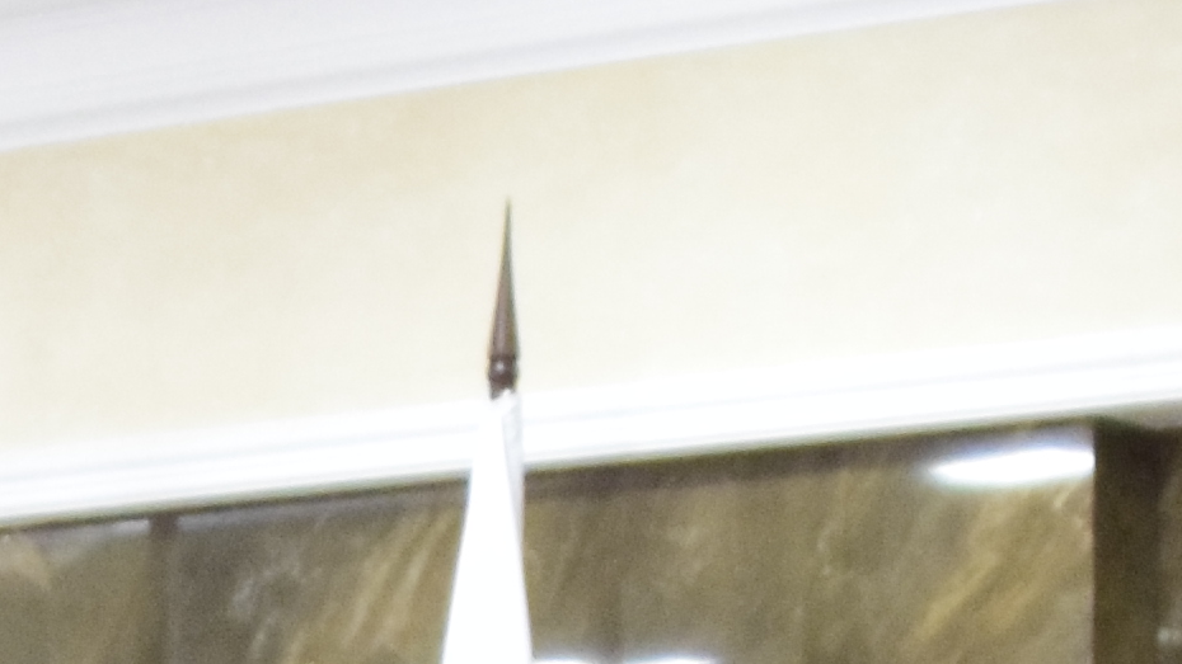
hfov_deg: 8.5
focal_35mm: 253
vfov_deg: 4.7
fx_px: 7941
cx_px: 165
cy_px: 1424
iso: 3200
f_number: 4
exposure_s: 1/160
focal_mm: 25
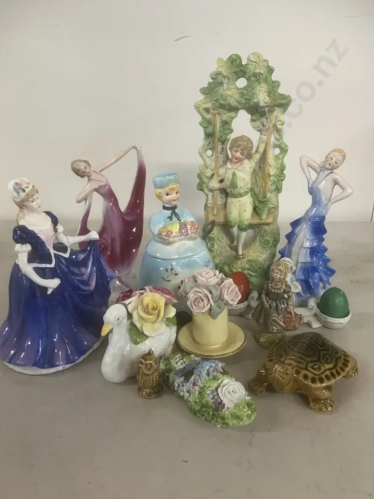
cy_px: 257
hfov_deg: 46.8
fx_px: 432
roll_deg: +1.8
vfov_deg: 60.0
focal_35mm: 30
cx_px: 181
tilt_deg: -21.9
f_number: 1.8
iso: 125
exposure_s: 1/50
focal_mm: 3.99
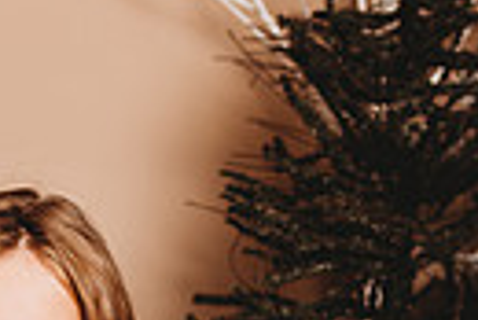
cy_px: 577
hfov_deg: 17.2
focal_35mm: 114
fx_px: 1515
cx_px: -74
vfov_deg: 11.2
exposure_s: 1/160
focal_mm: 24
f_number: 3.2
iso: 100
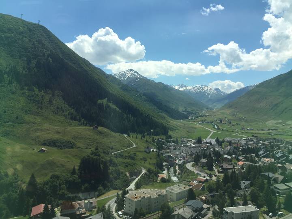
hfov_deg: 61.7
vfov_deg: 48.2
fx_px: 245
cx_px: 146
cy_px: 110
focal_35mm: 29
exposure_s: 1/2198
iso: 32
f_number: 2.2
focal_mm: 4.15
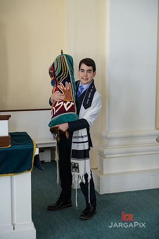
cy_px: 120
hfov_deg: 26.0
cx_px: 80
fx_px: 344
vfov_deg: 38.2
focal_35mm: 52
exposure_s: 1/125
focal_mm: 52
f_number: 3.2
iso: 400
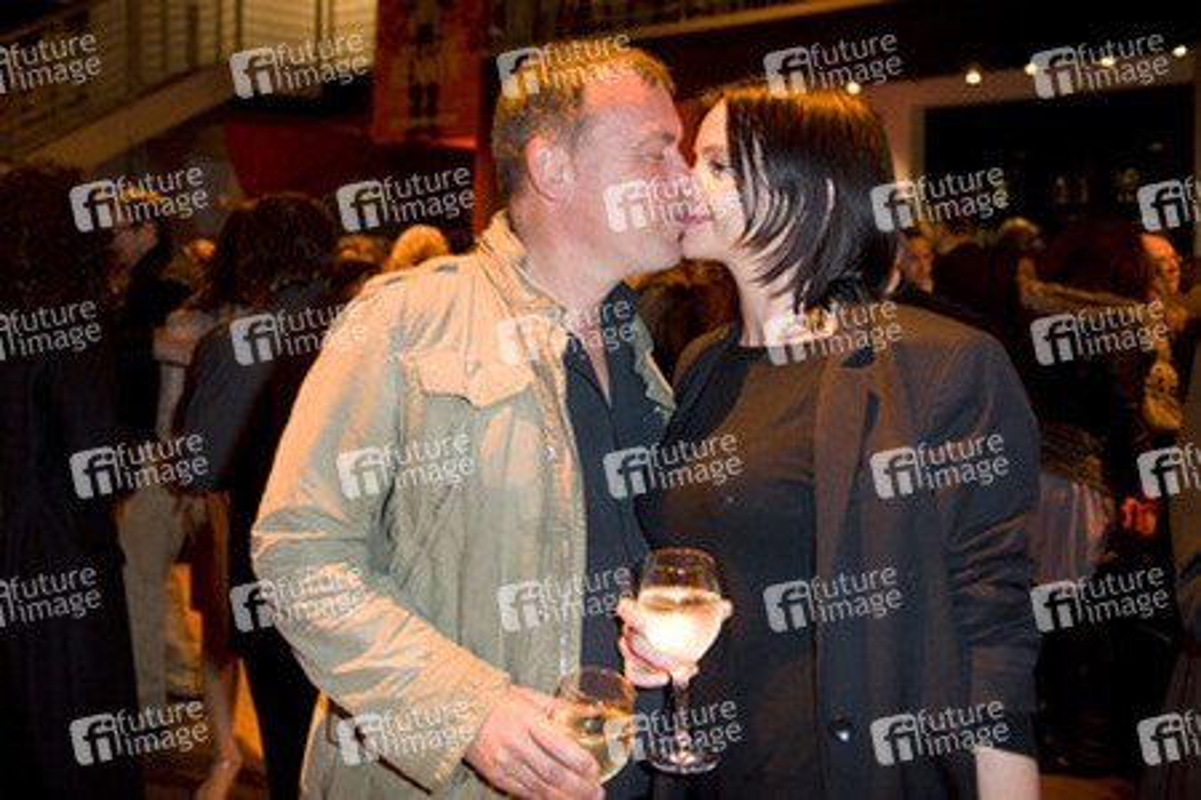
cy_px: 400
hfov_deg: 65.5
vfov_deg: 46.4
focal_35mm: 28
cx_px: 600
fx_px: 934
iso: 1000
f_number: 2.8
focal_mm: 28
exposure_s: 1/25
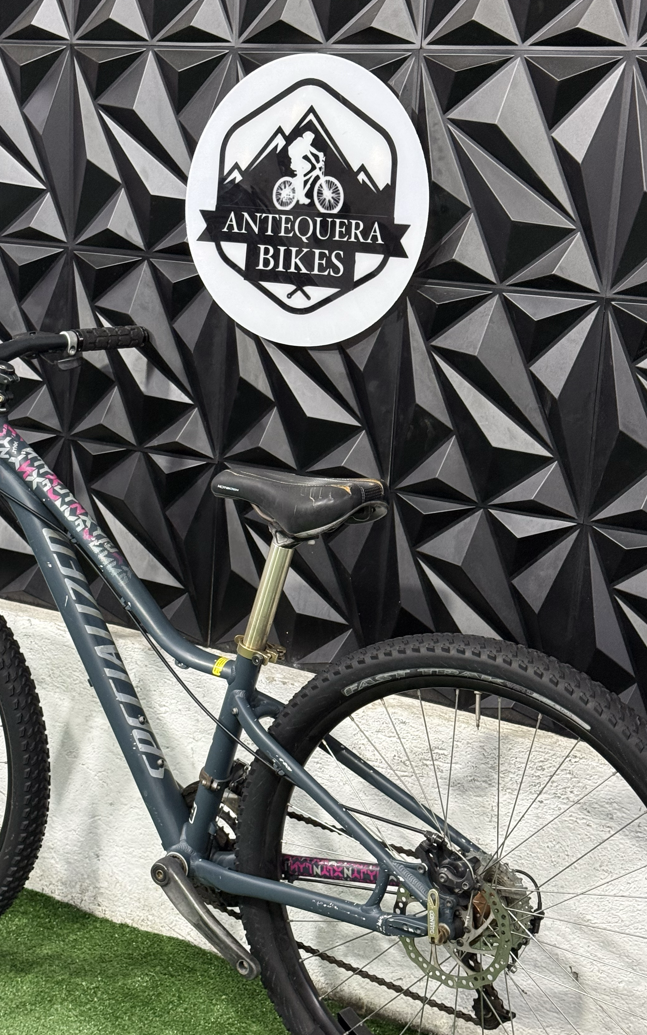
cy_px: 582
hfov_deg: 20.9
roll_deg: -4.5
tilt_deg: -12.4
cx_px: 252
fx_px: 1749
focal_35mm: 62
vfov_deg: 32.9
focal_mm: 6.76
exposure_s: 1/60
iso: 250
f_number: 1.78
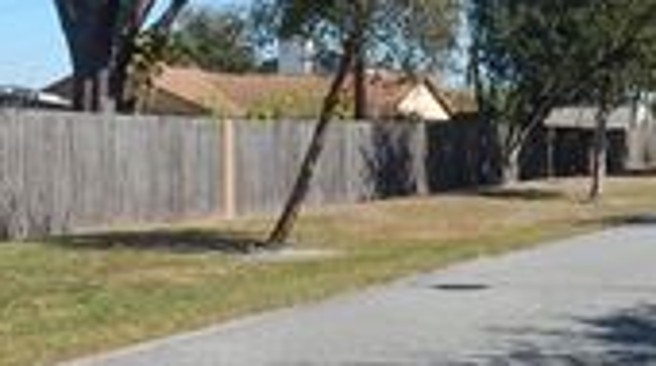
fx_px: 1285
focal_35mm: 74
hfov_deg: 27.0
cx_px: 664
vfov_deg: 16.0
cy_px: 351
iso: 125
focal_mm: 4.3
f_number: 4.1
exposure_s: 1/800
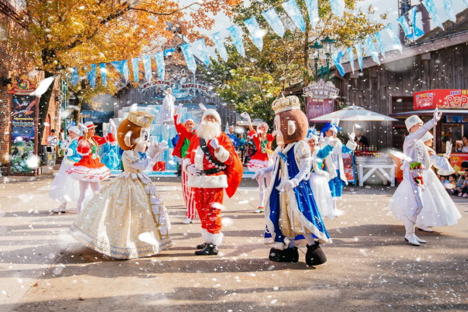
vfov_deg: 33.3
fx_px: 520
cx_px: 185
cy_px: 117
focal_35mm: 40
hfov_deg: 48.1
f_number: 4.5
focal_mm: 31
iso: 200
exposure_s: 1/500
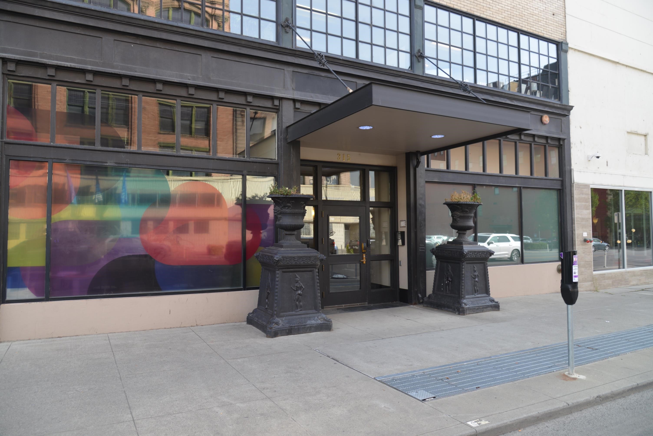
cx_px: 326
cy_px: 218
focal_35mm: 24
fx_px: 435
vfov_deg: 53.2
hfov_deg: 73.7
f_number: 5.6
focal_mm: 24
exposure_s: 1/125
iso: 200
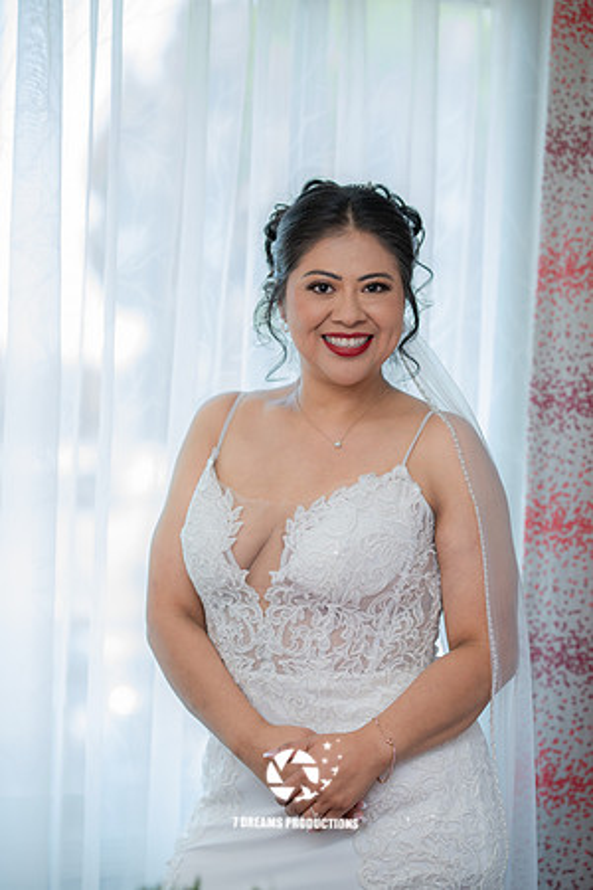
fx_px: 2100
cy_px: 445
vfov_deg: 23.9
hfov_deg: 16.1
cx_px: 296
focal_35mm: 85
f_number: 2
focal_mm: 85
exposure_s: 1/125
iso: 80
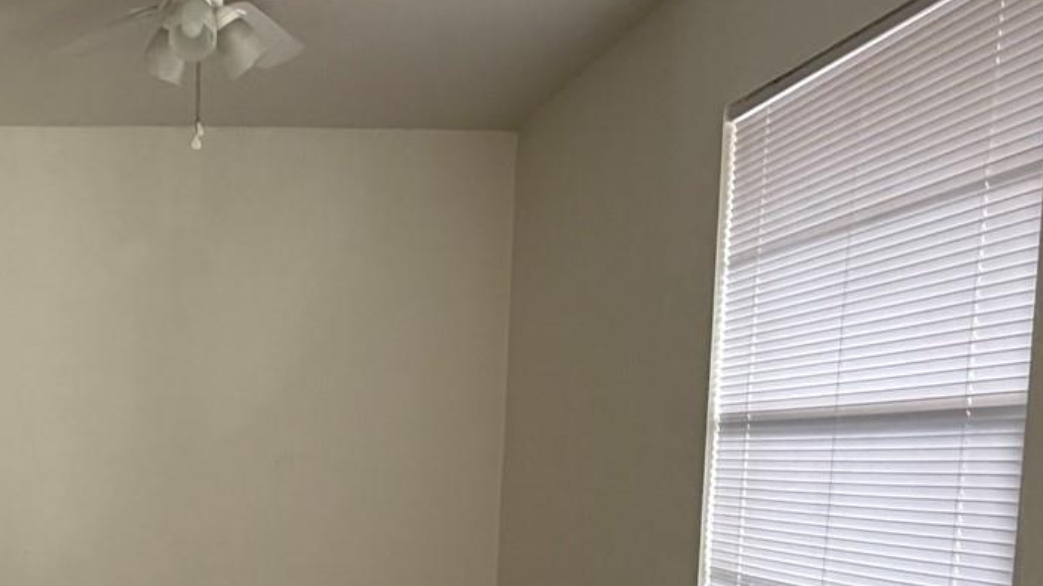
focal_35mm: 35
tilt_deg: -3.3
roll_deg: -0.4
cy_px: 520
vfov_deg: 32.2
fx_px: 968
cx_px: 163
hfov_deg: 51.8
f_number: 2.2
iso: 320
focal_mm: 2.22
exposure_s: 1/83
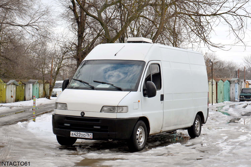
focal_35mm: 66
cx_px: 126
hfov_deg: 30.5
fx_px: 460
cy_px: 84
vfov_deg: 20.6
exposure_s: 1/250
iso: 200
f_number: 8
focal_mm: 44
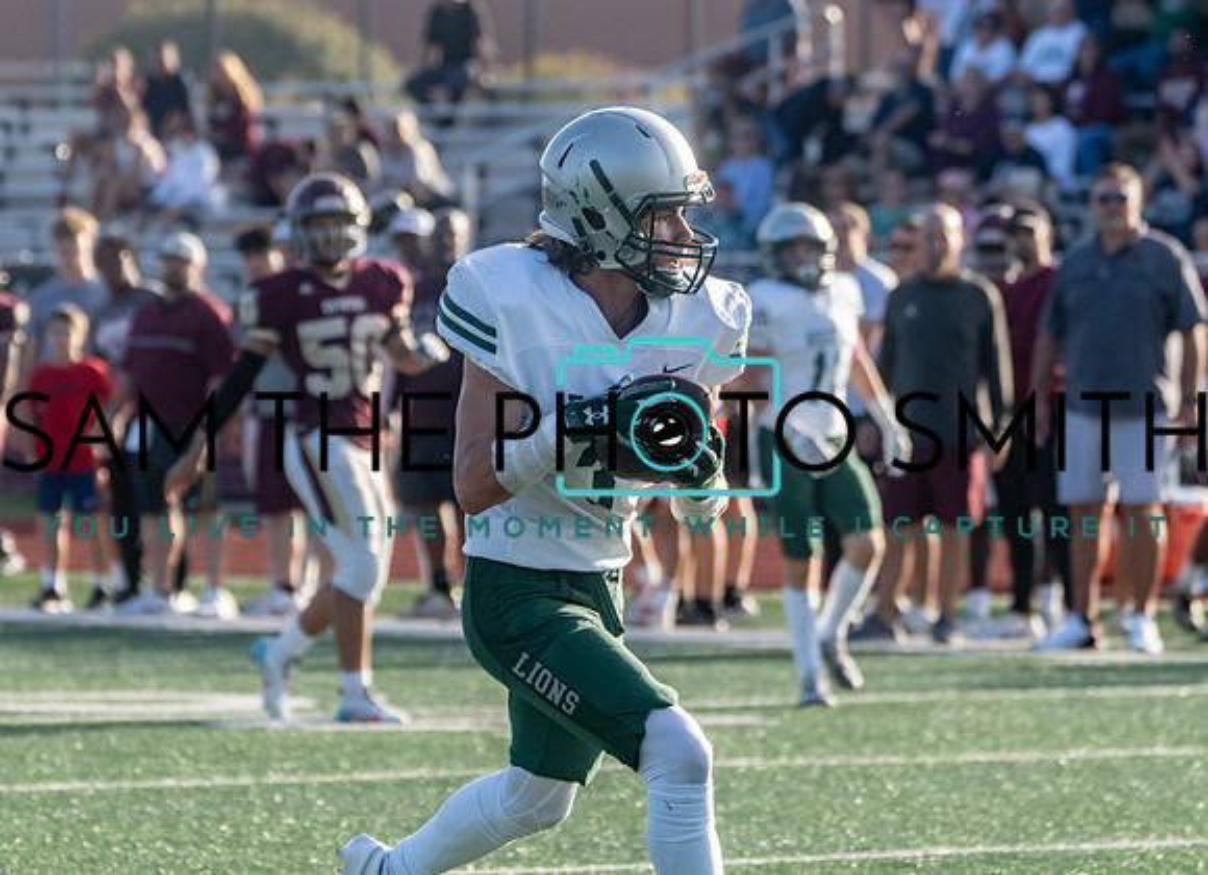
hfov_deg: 5.8
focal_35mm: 344
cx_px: 586
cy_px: 348
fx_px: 11872
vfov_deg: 4.2
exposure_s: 1/1250
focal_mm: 262
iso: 800
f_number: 8
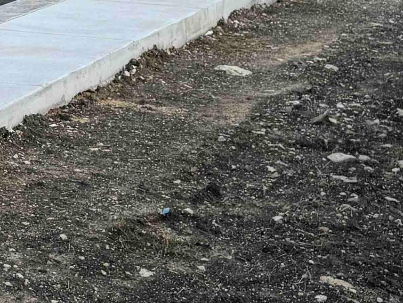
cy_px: -77
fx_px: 1316
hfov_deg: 15.5
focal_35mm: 113
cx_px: -267
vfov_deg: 12.7
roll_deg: +1.6
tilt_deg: -2.9
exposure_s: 1/3413
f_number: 1.78
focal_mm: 6.76
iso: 80
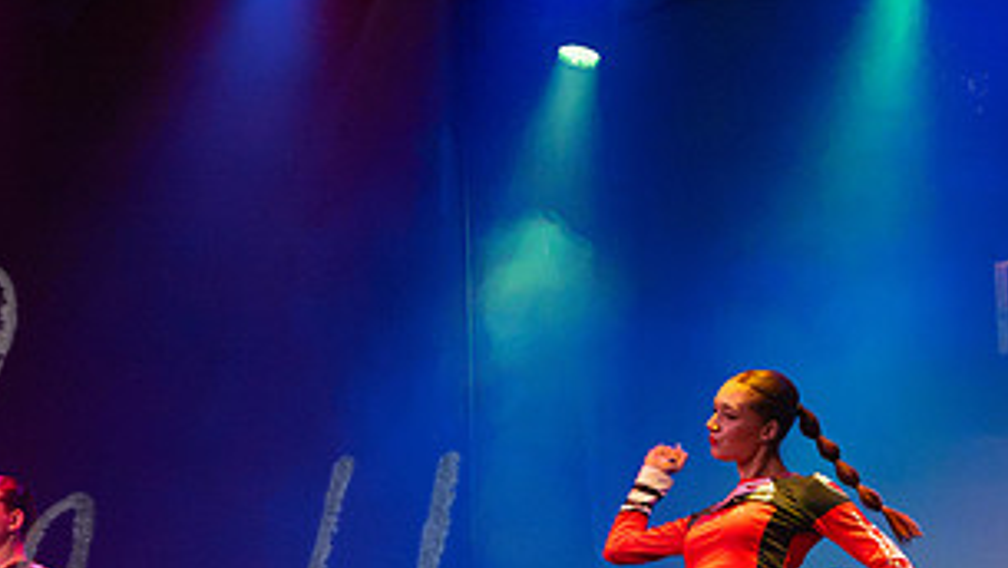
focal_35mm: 116
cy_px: 495
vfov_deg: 10.4
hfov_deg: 18.1
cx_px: 73
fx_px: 3102
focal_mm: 50
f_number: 5
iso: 6400
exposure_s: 1/400
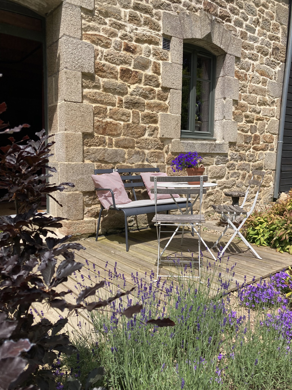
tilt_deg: -6.0
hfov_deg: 49.7
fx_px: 315
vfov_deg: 63.4
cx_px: 146
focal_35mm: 28
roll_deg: -1.9
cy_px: 195
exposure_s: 1/2525
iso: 20
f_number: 1.8
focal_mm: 3.99
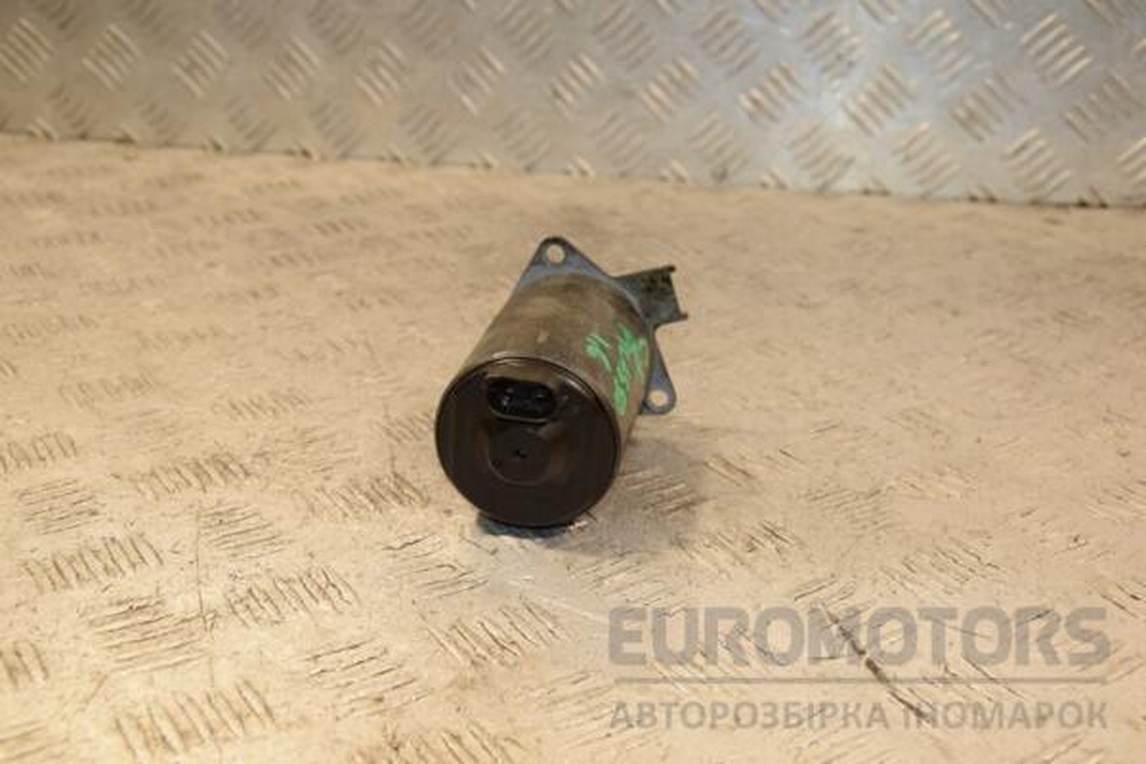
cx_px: 573
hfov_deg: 43.6
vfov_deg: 29.9
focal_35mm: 45
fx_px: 1432
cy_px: 382
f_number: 6.3
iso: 800
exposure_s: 1/200
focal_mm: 30
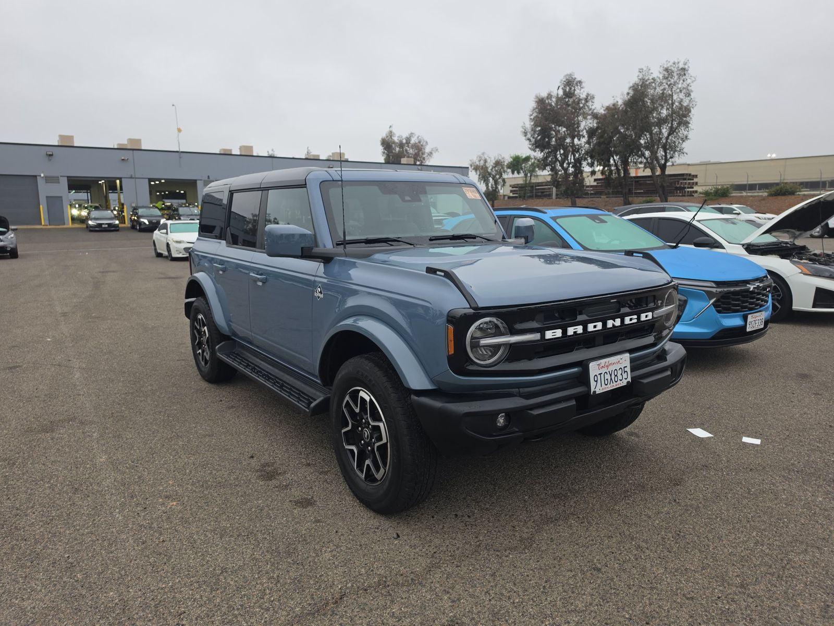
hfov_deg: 73.9
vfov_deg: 58.9
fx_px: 554
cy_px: 313
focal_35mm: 23
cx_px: 417
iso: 12
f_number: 1.4
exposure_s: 1/119
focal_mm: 6.5
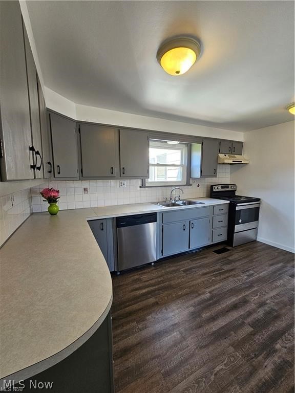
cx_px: 148
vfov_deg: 106.2
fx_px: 148
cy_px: 196
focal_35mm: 13
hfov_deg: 89.9
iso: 160
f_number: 2.2
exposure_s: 1/60
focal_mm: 2.2
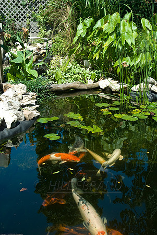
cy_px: 118
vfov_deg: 53.1
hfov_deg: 37.0
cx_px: 78
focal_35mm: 36
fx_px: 235
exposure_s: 1/60
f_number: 6.3
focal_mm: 24
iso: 100
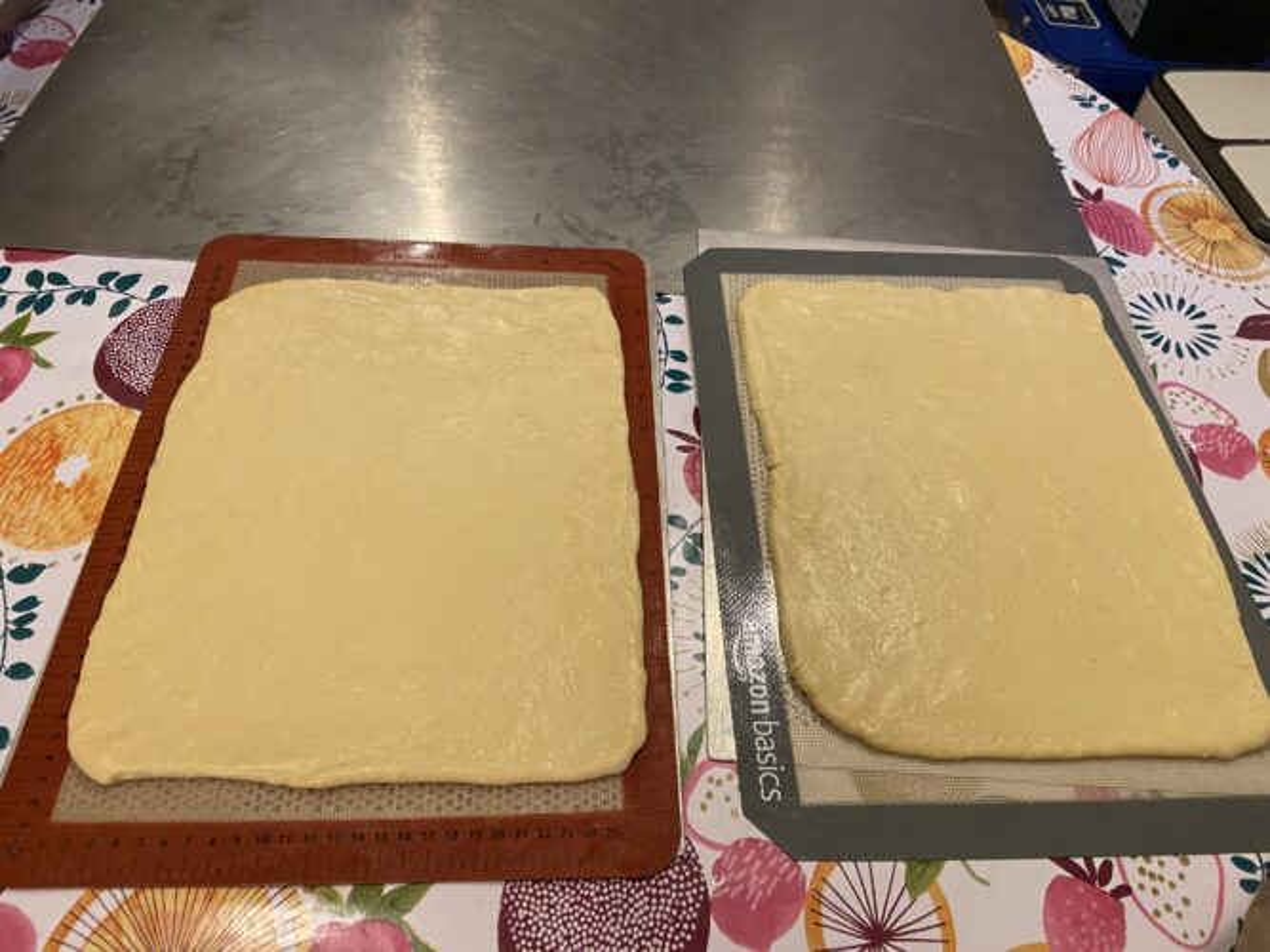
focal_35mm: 26
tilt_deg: -52.3
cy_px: 476
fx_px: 954
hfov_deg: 67.3
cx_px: 635
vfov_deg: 53.0
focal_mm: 4.25
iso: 400
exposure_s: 1/50
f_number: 1.8
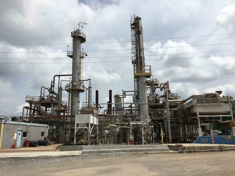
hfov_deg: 61.7
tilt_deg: +13.8
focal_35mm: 29
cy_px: 88
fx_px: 197
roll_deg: +0.9
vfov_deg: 48.2
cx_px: 118
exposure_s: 1/3497
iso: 25
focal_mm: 4.15
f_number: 2.2
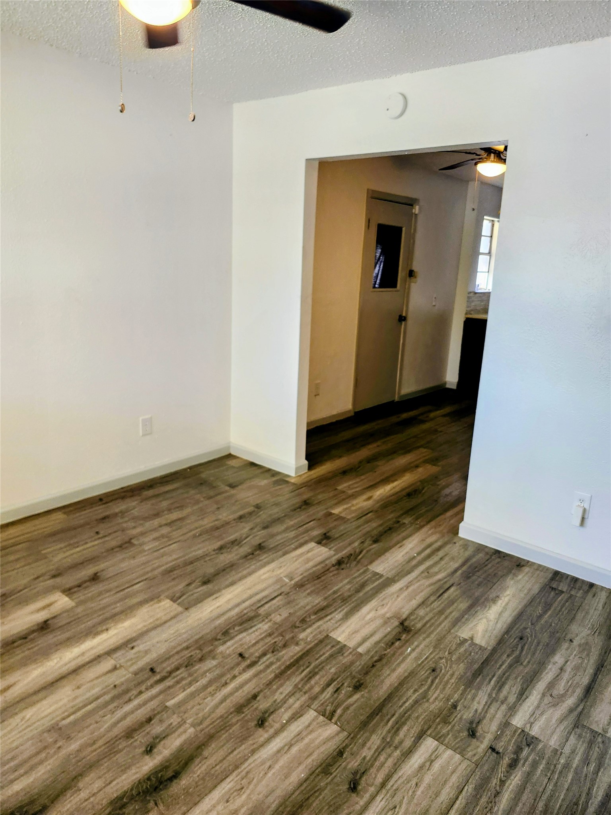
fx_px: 541
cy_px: 408
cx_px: 306
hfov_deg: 58.9
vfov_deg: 73.9
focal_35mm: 23
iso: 250
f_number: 1.8
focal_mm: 5.54
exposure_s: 1/120
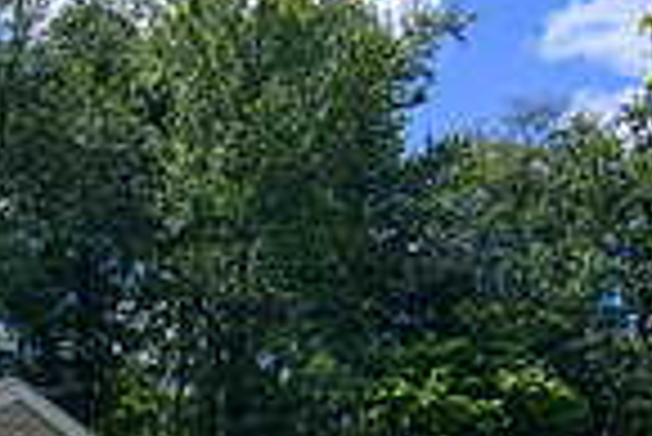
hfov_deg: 17.5
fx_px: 1650
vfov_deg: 13.8
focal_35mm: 91
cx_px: -570
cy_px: 731
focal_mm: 22
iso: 100
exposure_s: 1/200
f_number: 8
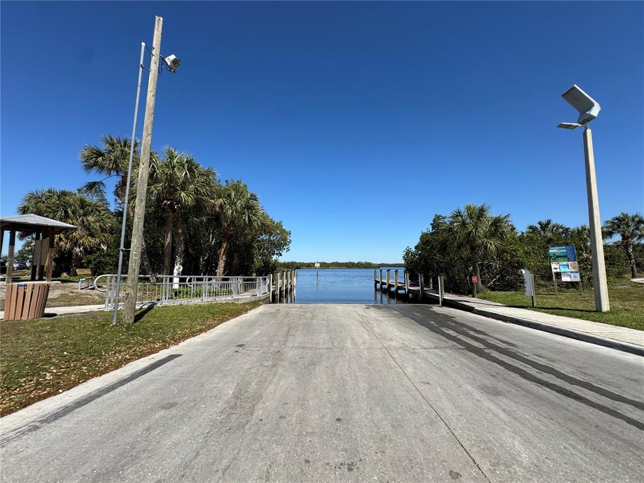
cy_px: 242
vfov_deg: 85.7
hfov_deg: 102.1
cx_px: 322
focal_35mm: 14
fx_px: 260
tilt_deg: +5.7
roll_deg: -0.5
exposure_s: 1/2273
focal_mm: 2.22
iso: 50
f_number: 2.2
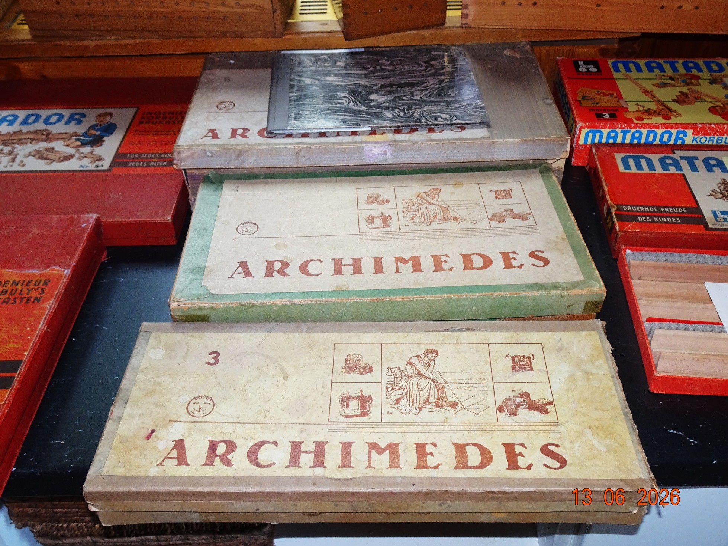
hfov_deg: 55.4
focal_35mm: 33
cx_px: 364
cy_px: 273
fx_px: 694
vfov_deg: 42.9
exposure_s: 1/40
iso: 200
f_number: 4
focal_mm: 5.61
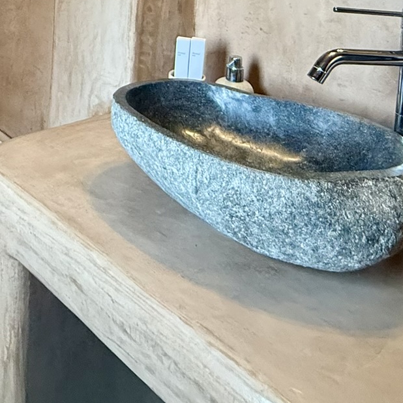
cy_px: -51
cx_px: 10
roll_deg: -2.3
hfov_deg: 37.1
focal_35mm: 41
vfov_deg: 34.7
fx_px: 540
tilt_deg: -4.1
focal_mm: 2.22
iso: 500
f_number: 2.2
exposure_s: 1/50
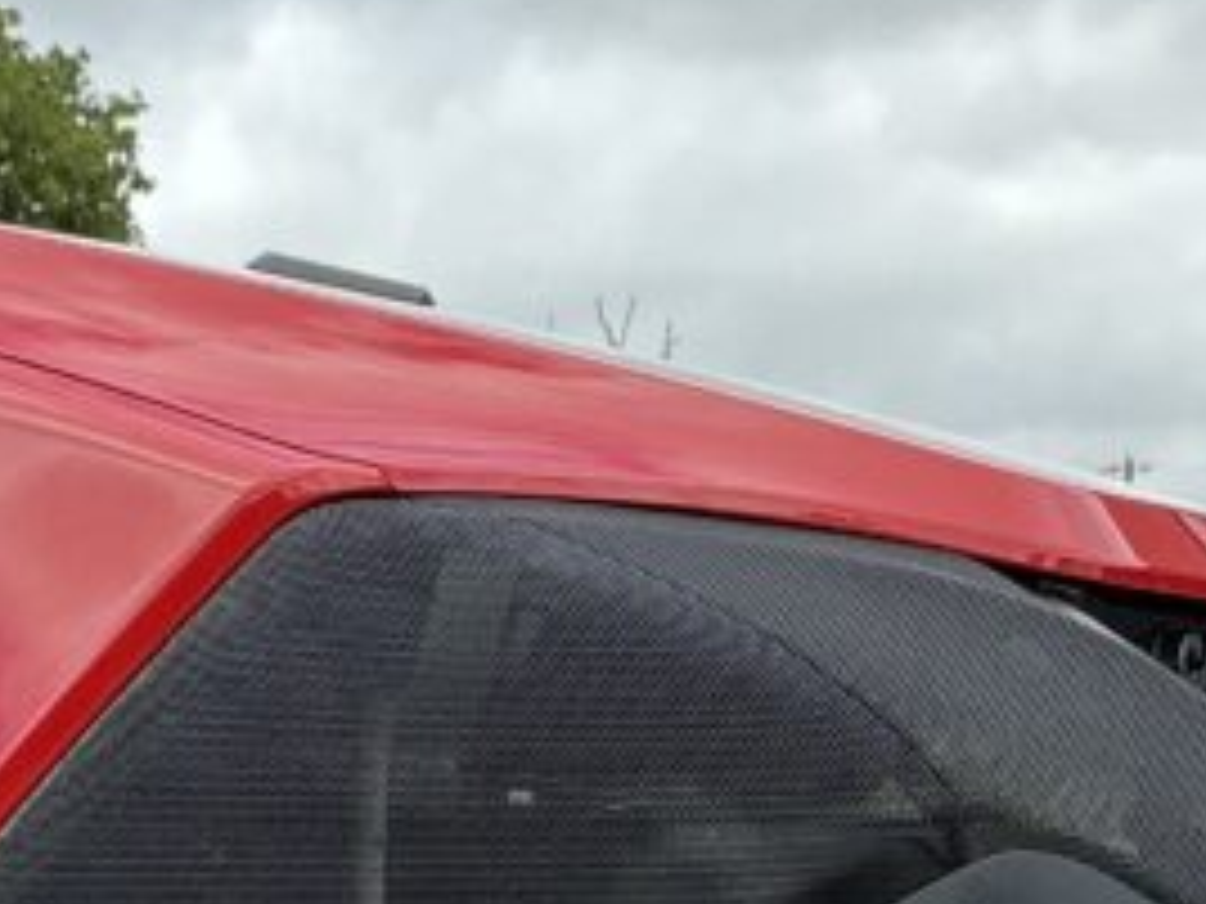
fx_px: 3728
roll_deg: +1.7
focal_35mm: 107
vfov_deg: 13.5
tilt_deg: -5.5
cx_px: 198
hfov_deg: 18.2
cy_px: 1084
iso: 25
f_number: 1.8
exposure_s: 1/804
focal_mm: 3
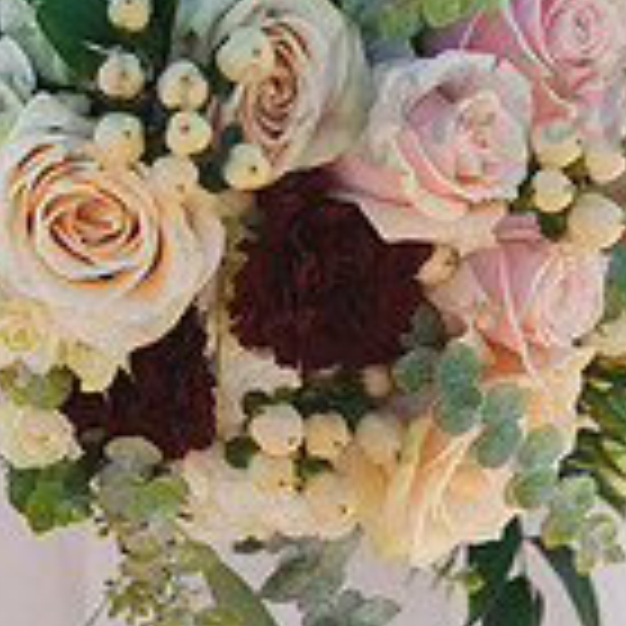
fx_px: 4788
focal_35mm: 234
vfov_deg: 7.5
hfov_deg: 7.5
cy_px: 77
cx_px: 277
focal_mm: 85
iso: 100
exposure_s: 1/320
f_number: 3.5
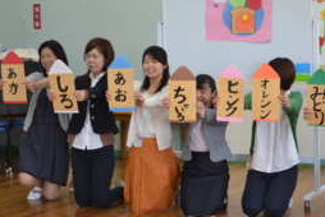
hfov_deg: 15.8
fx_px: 1173
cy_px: 101
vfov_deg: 10.6
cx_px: 179
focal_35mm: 130
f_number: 5.6
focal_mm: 55
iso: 400
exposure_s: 1/20
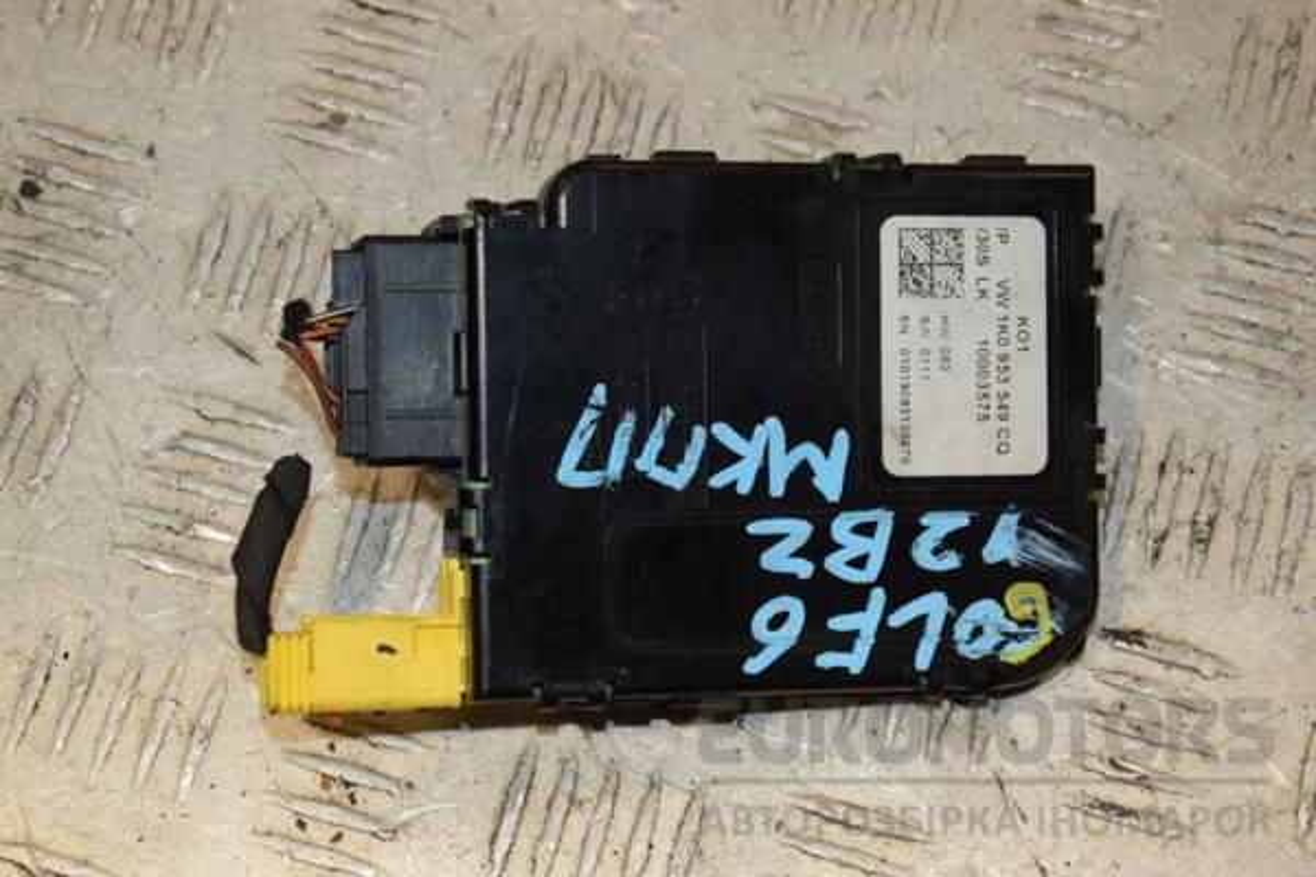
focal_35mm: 87
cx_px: 658
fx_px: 3180
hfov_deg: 23.4
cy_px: 438
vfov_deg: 15.7
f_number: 7.1
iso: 800
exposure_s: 1/200
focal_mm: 58
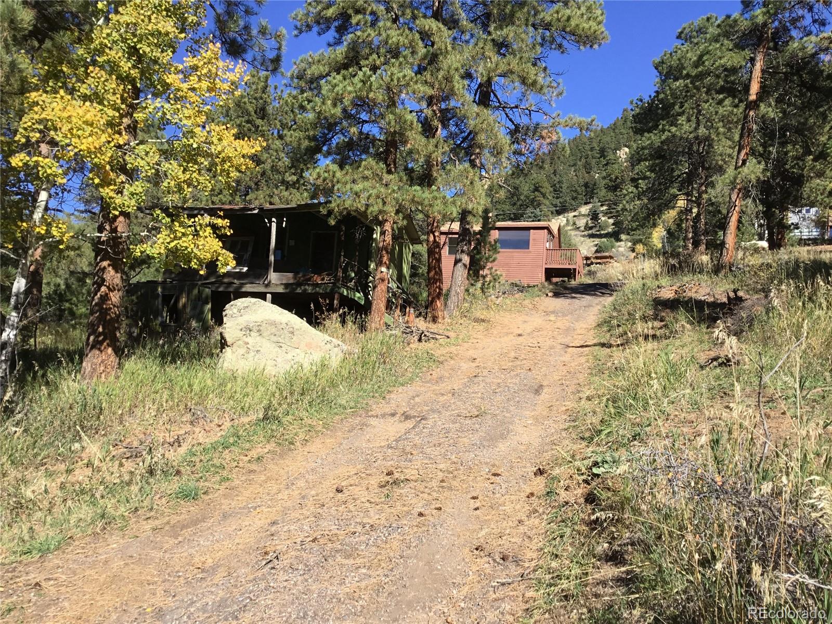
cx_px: 416
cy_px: 312
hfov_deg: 58.4
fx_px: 745
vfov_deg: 45.4
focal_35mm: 31
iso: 25
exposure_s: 1/831
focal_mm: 3.3
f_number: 2.4
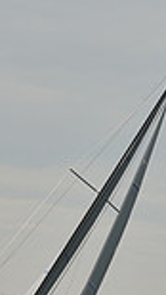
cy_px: 343
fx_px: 2925
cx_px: 75
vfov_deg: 5.7
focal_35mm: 375
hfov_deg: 3.3
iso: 250
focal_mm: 95
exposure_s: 1/640
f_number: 5.6
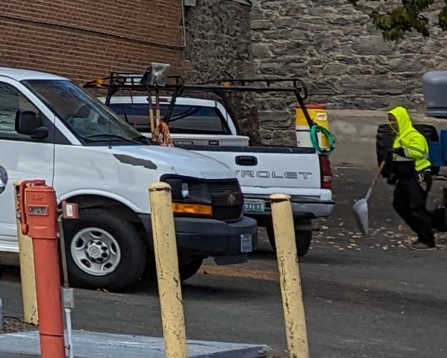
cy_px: -251
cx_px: -953
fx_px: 2104
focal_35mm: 159
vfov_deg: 9.3
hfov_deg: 9.3
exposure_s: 1/1133
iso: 44
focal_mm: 6.81
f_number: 1.85
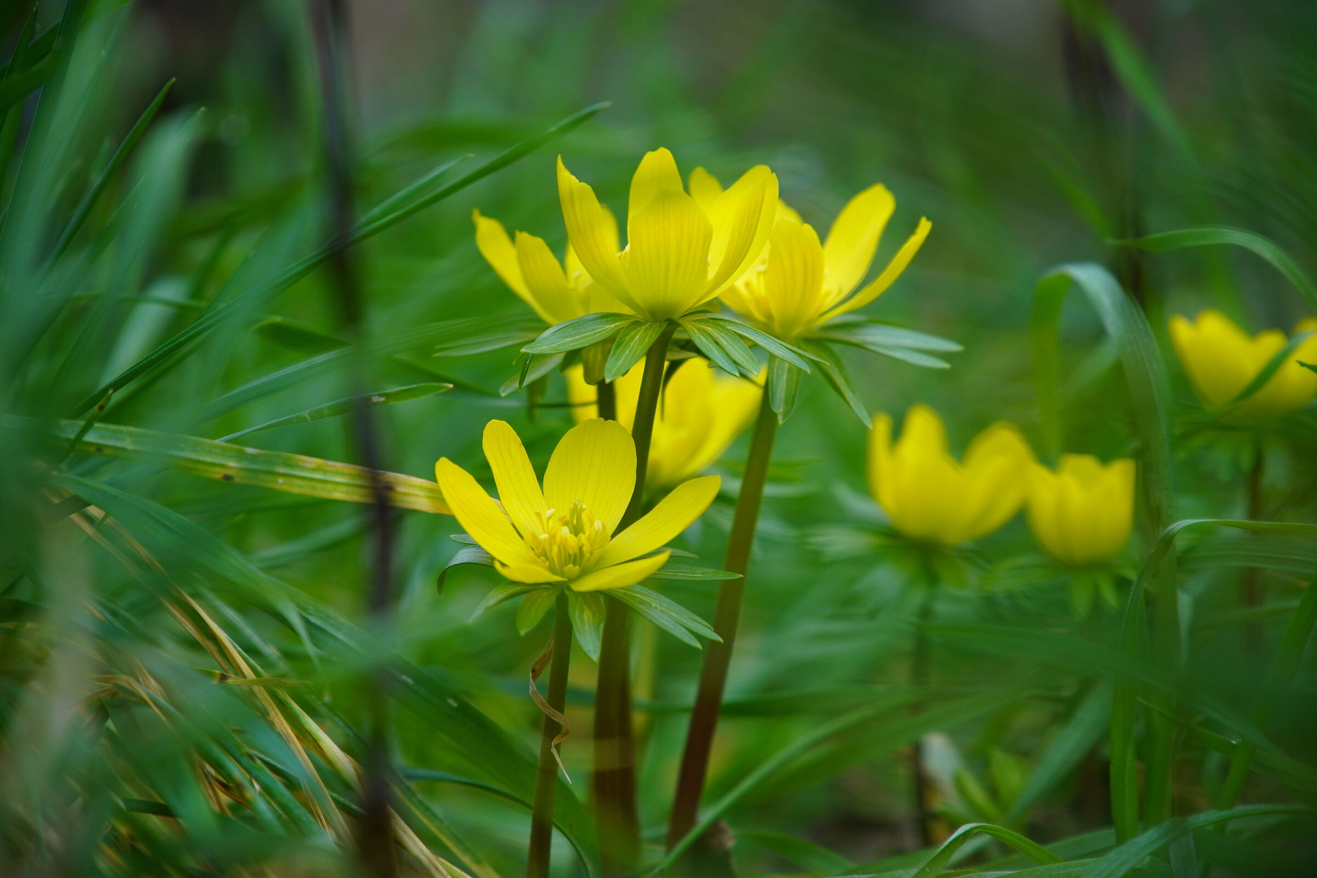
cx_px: 658
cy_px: 439
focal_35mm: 142
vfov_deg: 9.6
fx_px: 5213
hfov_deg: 14.4
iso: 200
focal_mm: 95
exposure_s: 1/320
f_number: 4.5
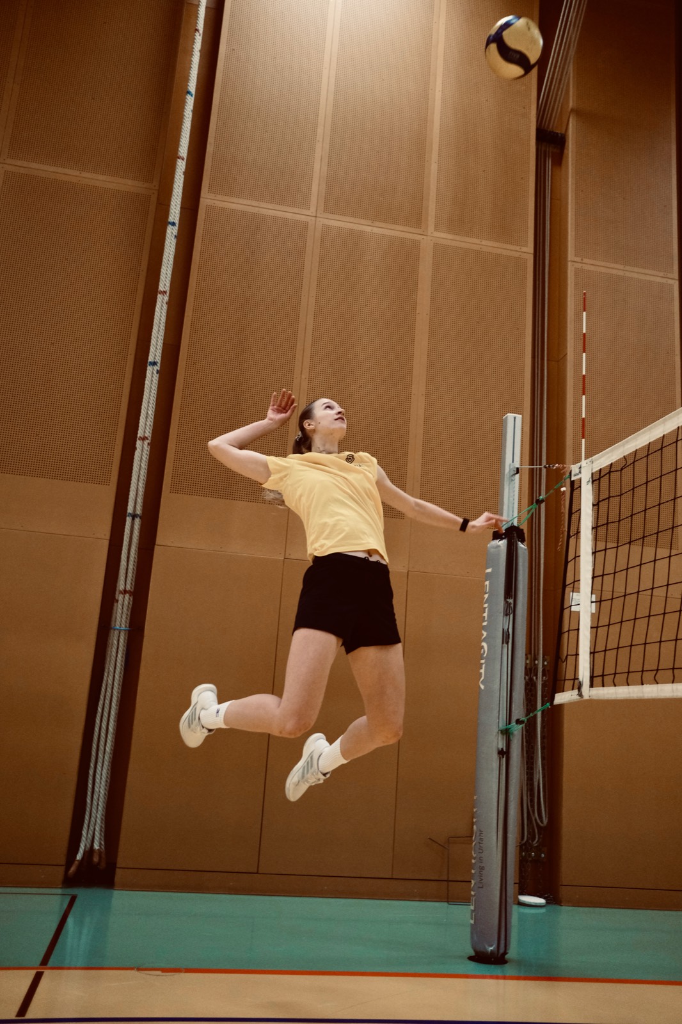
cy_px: 512
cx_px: 341
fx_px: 995
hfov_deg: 37.8
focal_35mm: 35
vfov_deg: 54.4
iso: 2000
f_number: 2
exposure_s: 1/640
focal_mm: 23
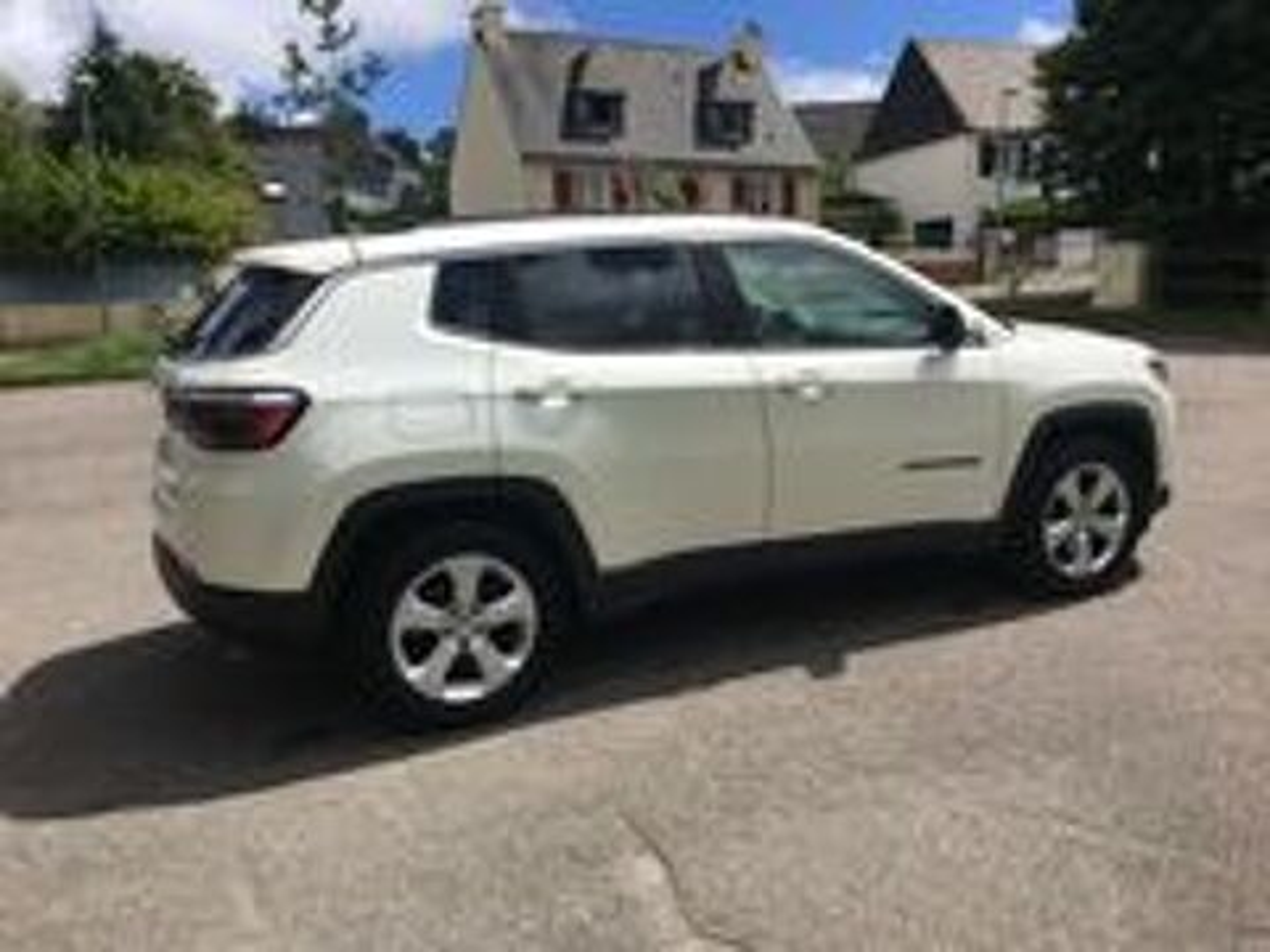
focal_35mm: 29
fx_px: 1064
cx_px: 635
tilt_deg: -9.1
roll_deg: +1.3
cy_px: 476
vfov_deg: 48.2
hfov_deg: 61.7
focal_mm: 4.15
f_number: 2.2
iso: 25
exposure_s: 1/2653
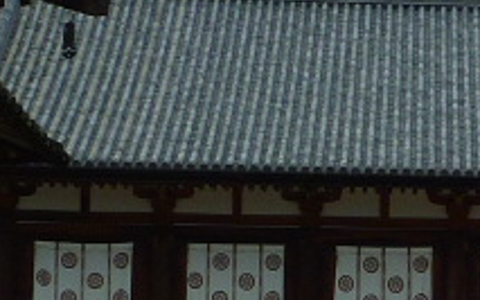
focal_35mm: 220
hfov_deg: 9.4
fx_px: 2877
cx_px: 611
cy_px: 316
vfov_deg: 5.9
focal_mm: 7.8
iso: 80
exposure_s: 1/500
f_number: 4.3
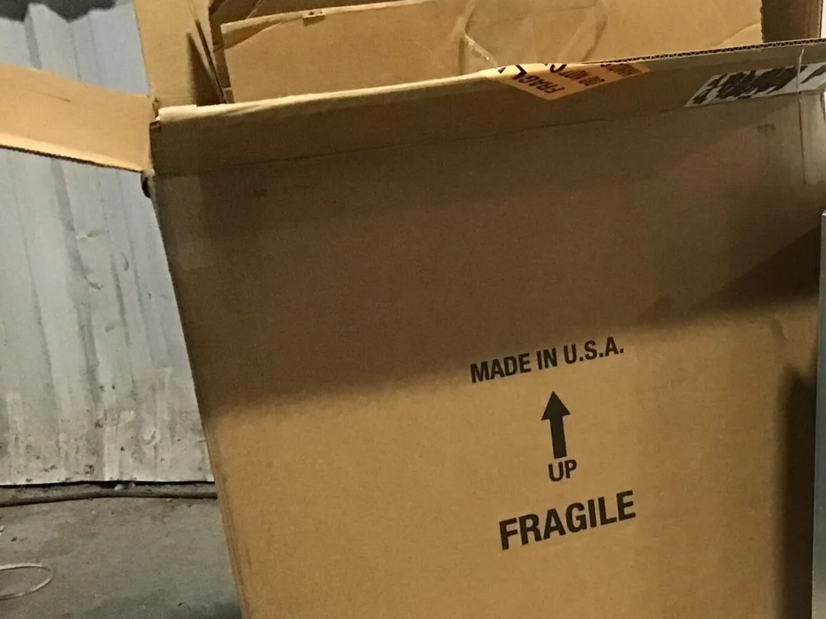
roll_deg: -1.2
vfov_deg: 25.2
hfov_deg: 31.4
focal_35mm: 58
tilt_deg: -22.9
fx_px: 1384
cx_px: 768
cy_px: 380
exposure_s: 1/30
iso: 200
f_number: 2.4
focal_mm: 3.3
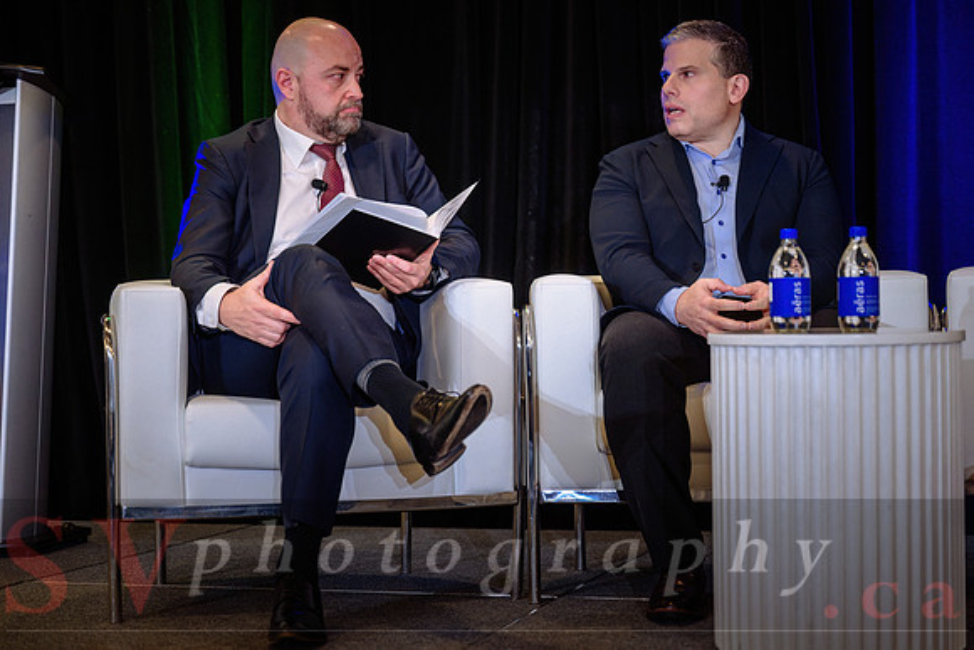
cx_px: 487
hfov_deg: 26.8
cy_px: 299
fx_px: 2044
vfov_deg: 18.1
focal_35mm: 76
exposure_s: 1/200
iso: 1600
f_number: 2.8
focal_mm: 70
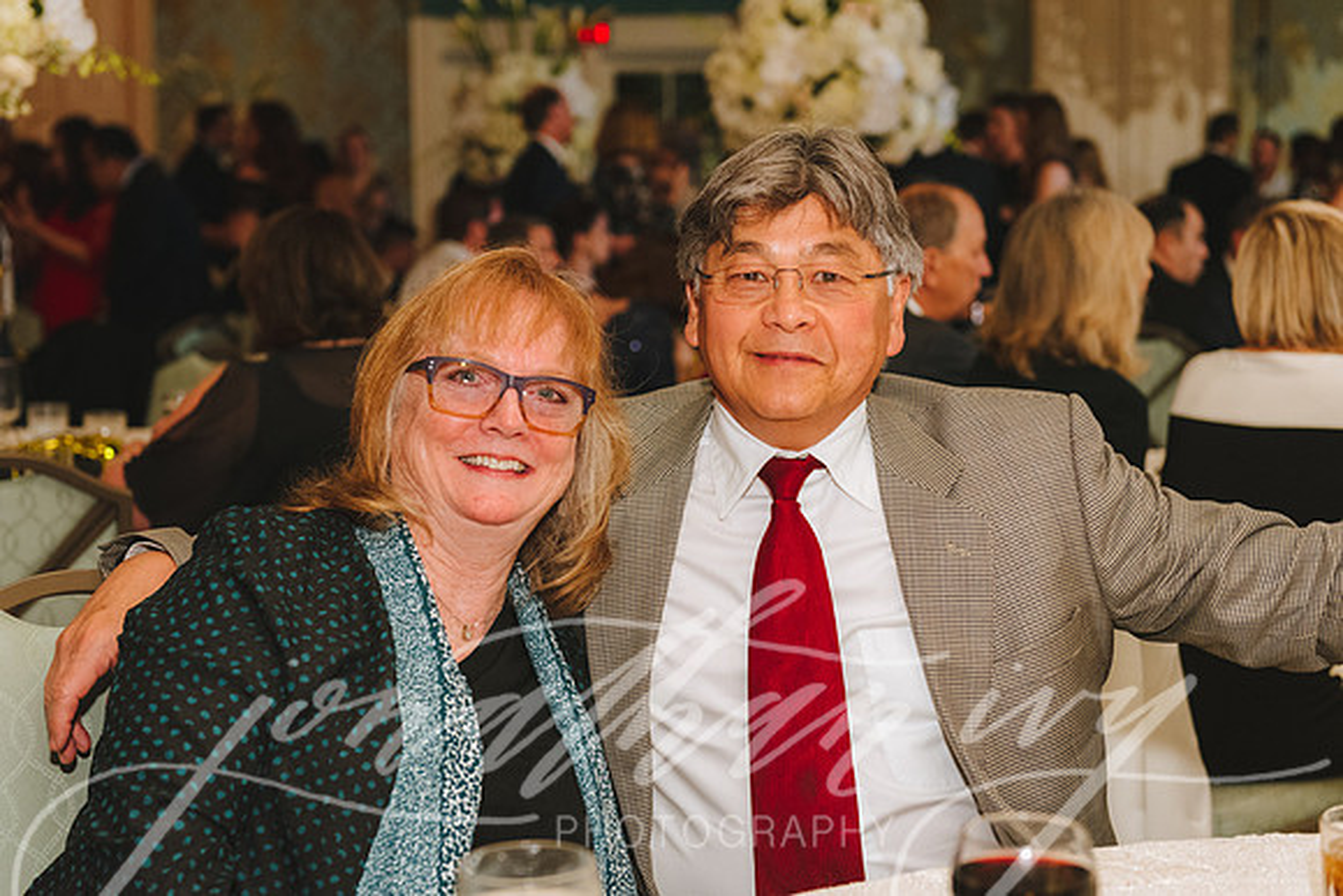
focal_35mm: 60
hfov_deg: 33.5
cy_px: 448
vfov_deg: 22.7
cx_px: 672
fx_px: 2228
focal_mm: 58
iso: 3200
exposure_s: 1/160
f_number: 4
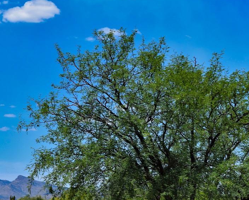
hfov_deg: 15.8
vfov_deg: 12.8
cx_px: 11
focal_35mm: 120
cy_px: 167
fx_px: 884
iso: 100
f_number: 18
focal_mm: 40
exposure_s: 1/80
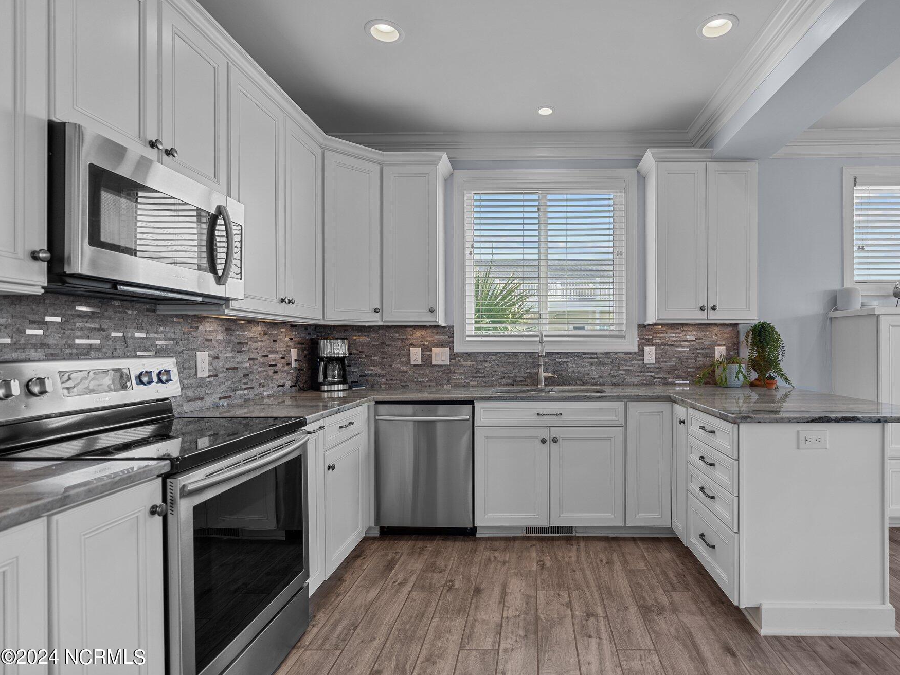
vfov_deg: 71.6
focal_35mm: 18
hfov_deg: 87.0
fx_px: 468
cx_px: 525
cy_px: 338
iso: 320
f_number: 4
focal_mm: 16
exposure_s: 1/20
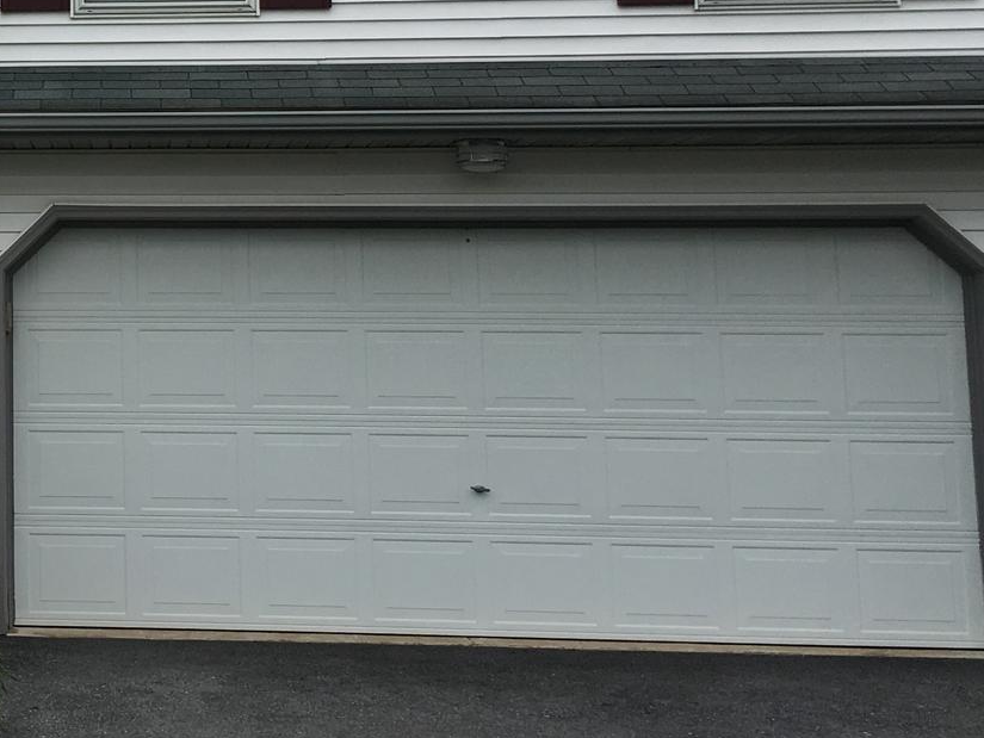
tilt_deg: +8.0
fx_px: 2047
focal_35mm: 72
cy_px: 73
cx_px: -85
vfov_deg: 20.0
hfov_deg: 25.2
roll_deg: -0.4
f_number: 2.2
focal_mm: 4.15
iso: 25
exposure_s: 1/1876
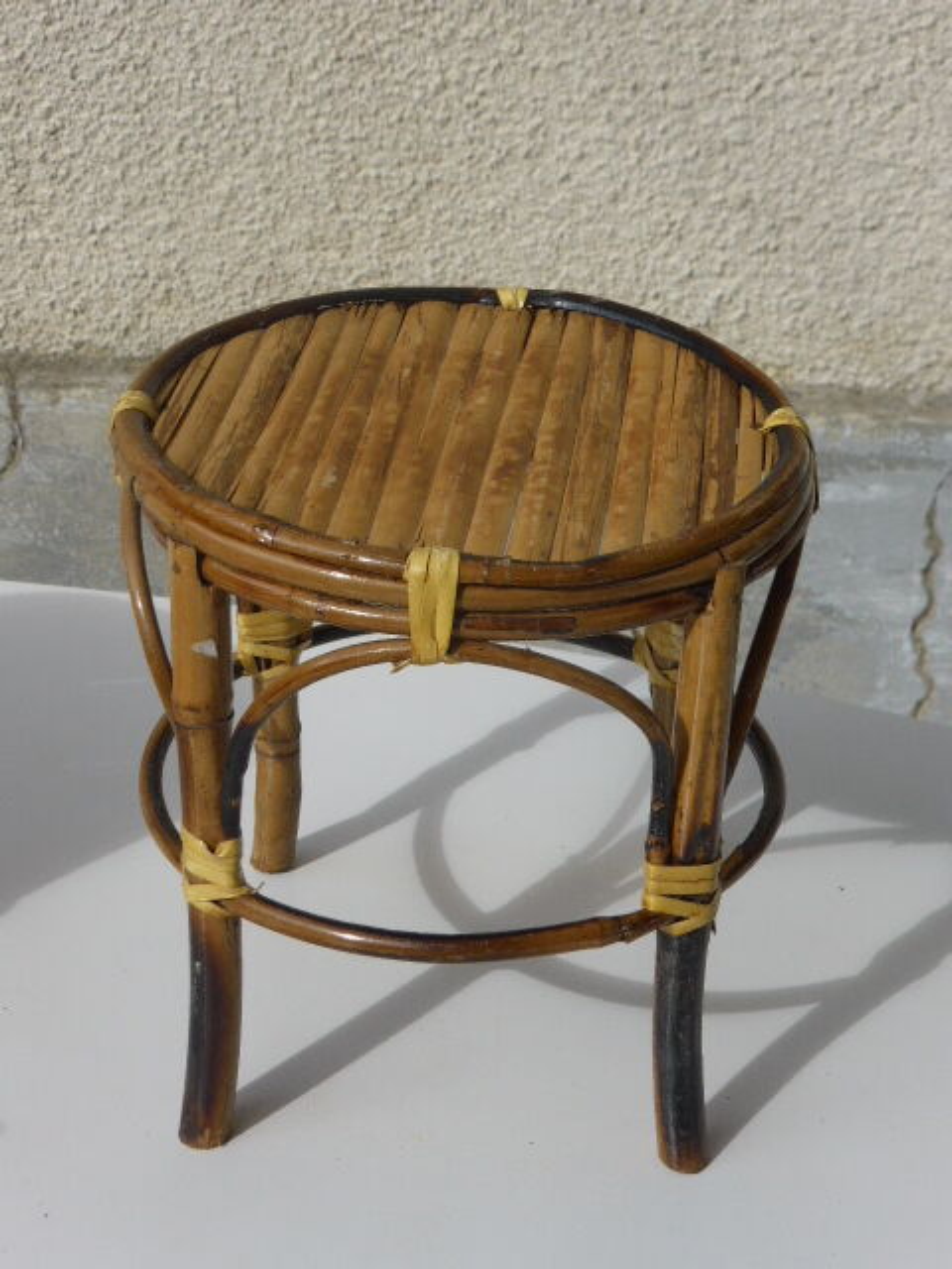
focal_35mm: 74
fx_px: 2714
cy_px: 634
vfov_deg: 26.3
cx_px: 476
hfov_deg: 19.9
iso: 100
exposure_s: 1/640
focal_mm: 12.5
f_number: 5
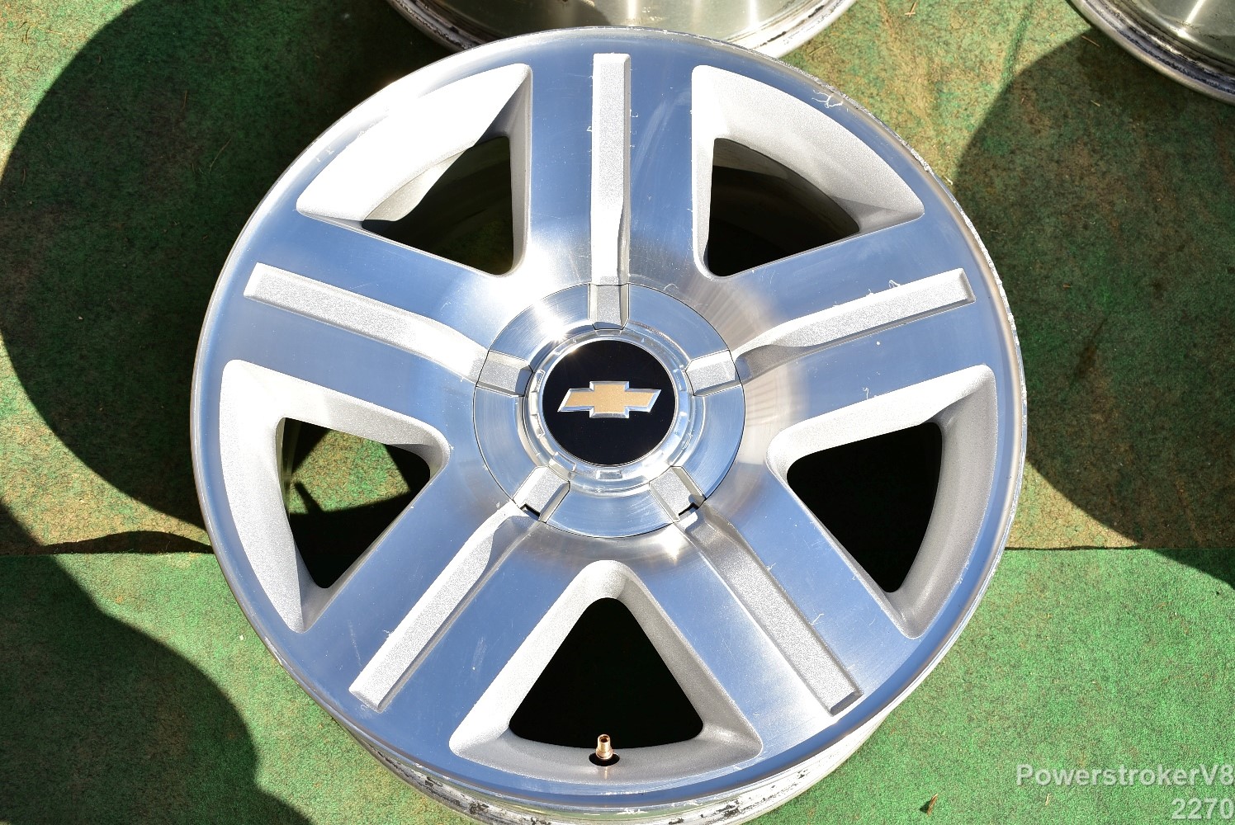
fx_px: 1648
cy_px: 412
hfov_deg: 41.1
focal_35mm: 48
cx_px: 618
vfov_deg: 28.1
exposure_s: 1/160
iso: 100
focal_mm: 32
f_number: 8
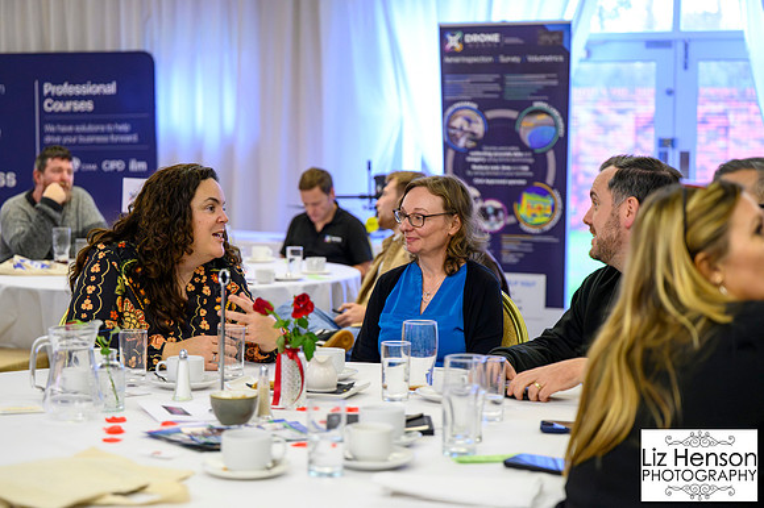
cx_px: 382
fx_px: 1498
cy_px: 254
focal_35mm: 71
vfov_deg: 19.3
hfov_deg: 28.6
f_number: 2.8
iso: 12800
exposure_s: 1/200
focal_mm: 70
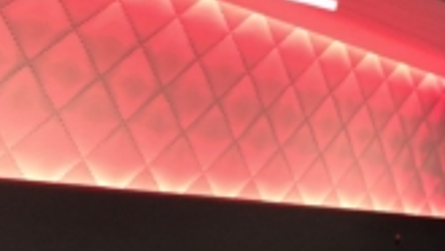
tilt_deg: +17.6
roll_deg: +0.5
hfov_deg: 28.1
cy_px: -8
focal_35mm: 74
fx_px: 874
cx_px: 337
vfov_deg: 16.0
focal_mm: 4
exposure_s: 1/17
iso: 50
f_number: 1.8
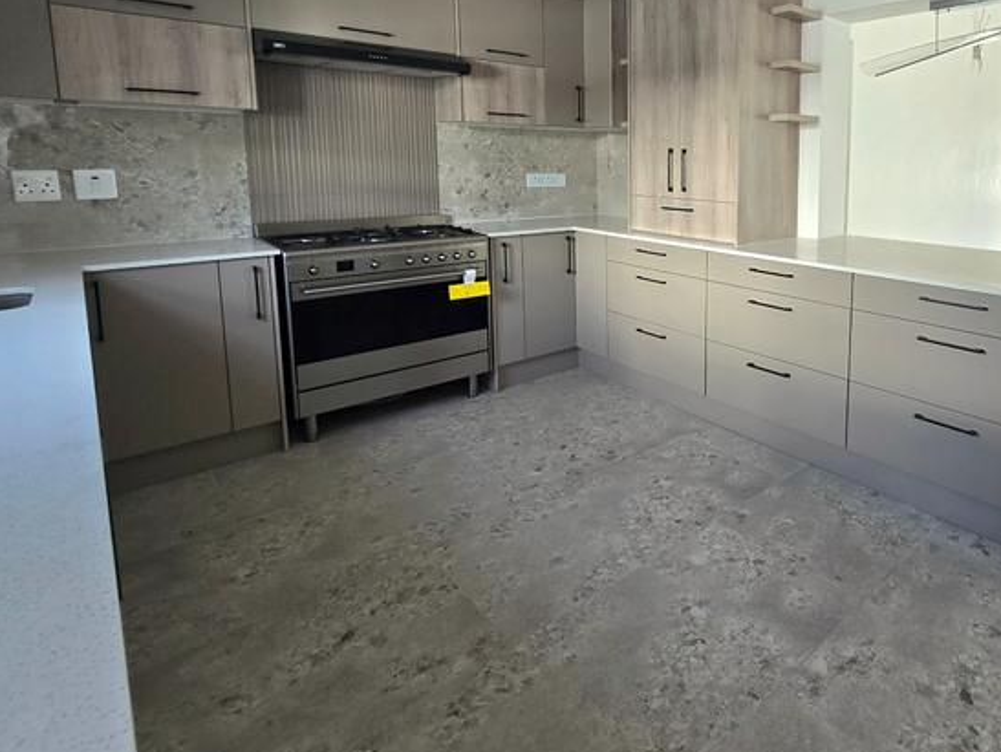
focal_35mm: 19
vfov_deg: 66.7
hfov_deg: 79.5
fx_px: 550
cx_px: 725
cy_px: 245
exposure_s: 1/60.2
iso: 50
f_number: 2.2
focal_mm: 2.2
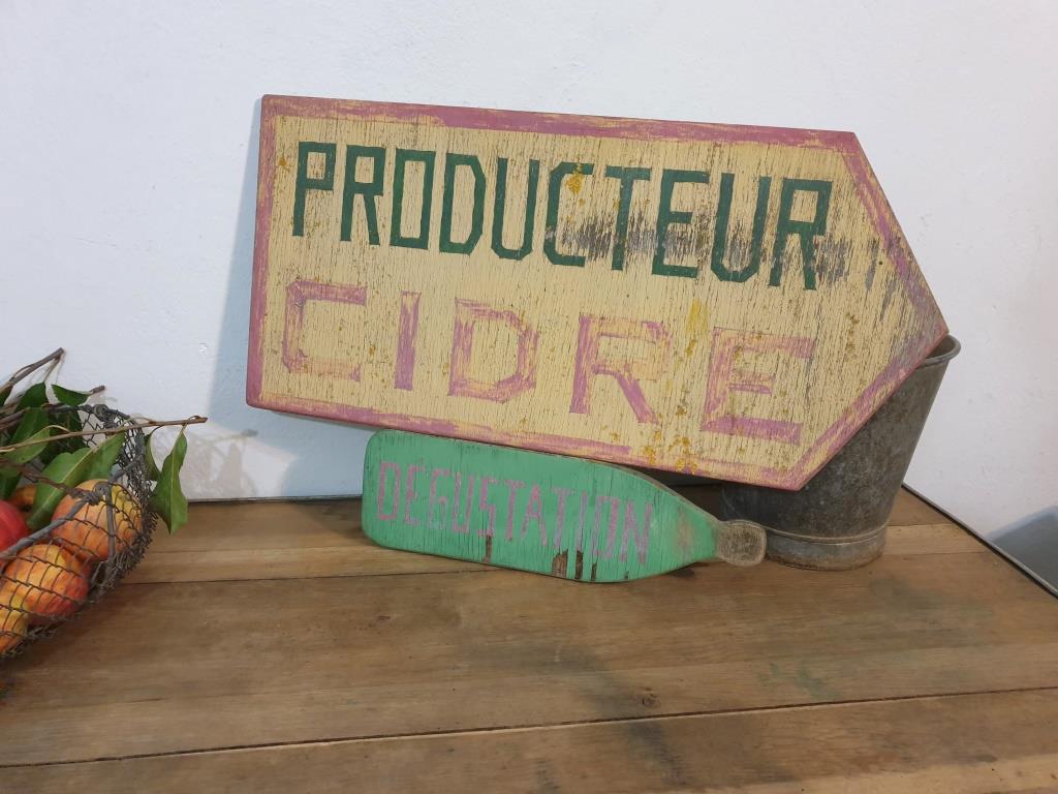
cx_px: 529
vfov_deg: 53.1
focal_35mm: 26
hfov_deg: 67.3
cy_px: 397
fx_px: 795
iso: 320
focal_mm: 4.3
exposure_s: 1/33
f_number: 1.5
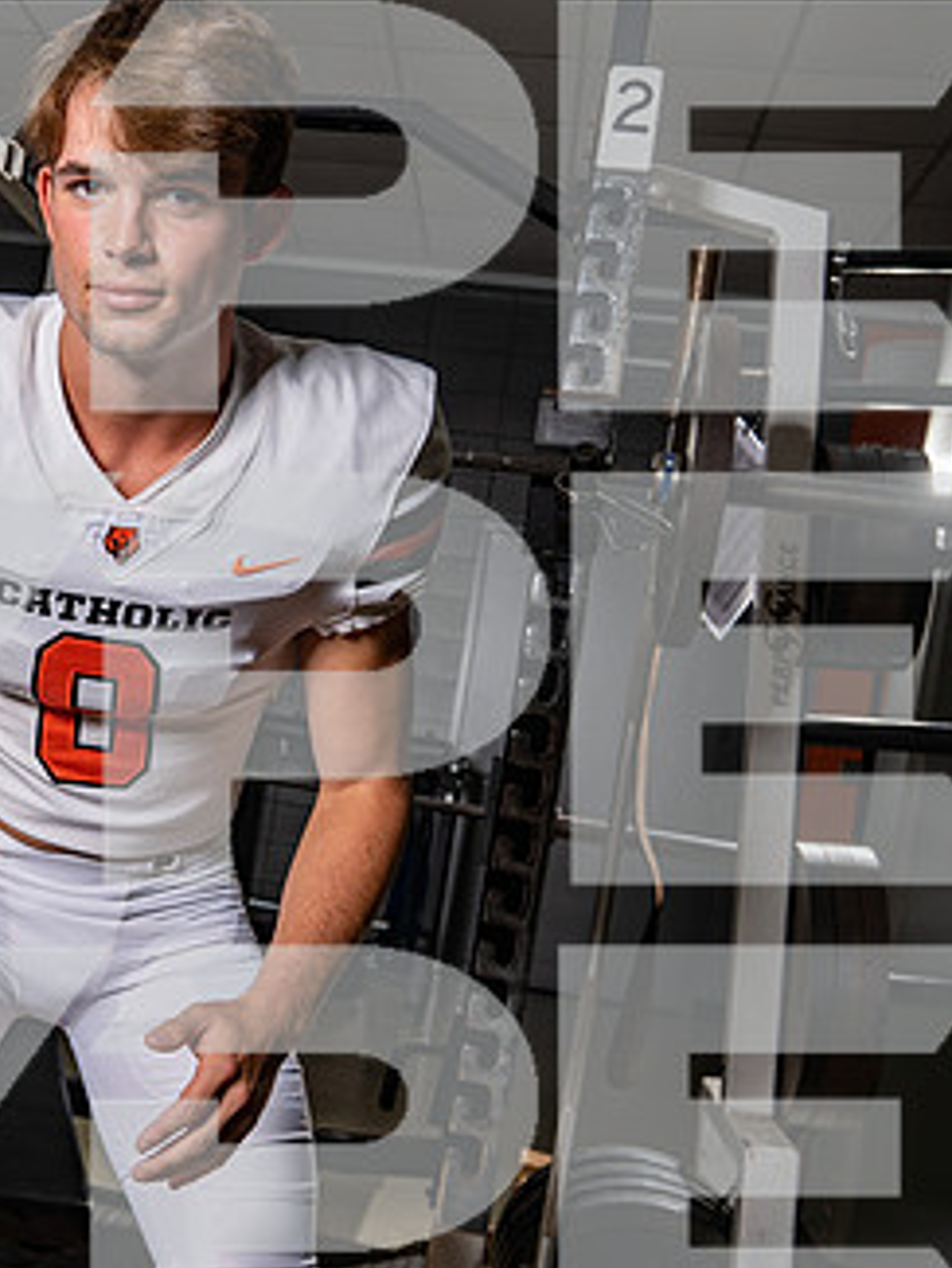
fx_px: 1759
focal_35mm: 48
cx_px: 27
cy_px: 681
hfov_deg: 28.6
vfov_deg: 39.6
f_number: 6.3
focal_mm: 28
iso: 200
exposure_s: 1/250
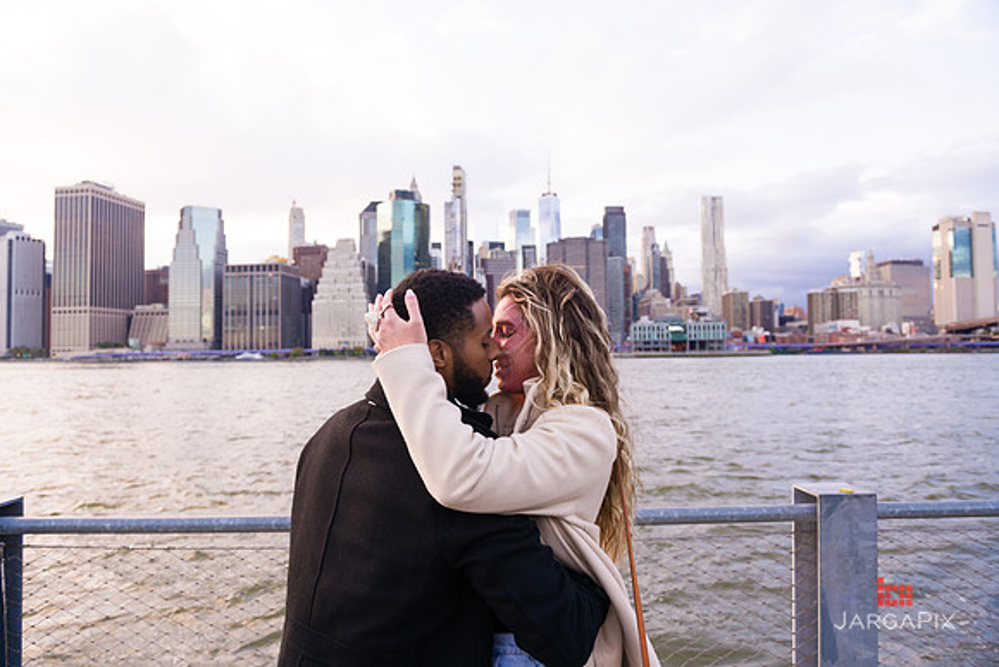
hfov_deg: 73.7
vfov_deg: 53.2
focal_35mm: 24
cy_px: 334
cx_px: 500
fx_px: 666
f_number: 4
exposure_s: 1/200
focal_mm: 24
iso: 250
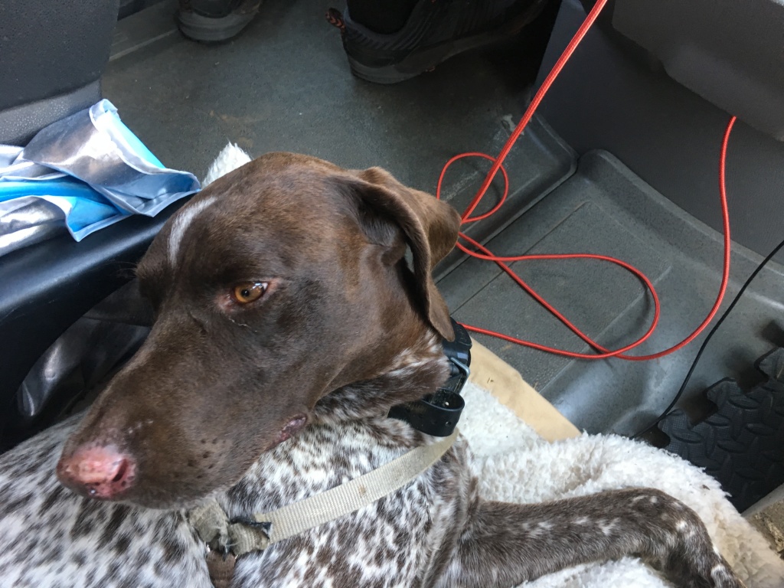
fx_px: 657
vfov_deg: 48.2
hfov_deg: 61.7
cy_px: 294
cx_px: 392
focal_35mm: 29
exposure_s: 1/30
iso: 80
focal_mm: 4.15
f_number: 2.2
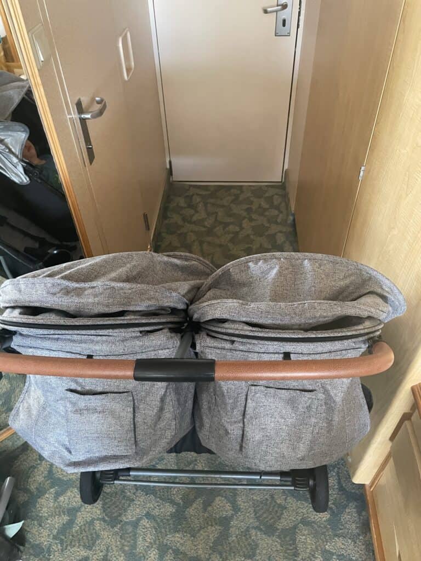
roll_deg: +1.6
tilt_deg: -43.7
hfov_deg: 53.1
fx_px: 422
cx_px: 210
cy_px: 280
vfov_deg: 67.3
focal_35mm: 26
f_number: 1.6
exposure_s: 1/60
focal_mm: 4.2
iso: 500
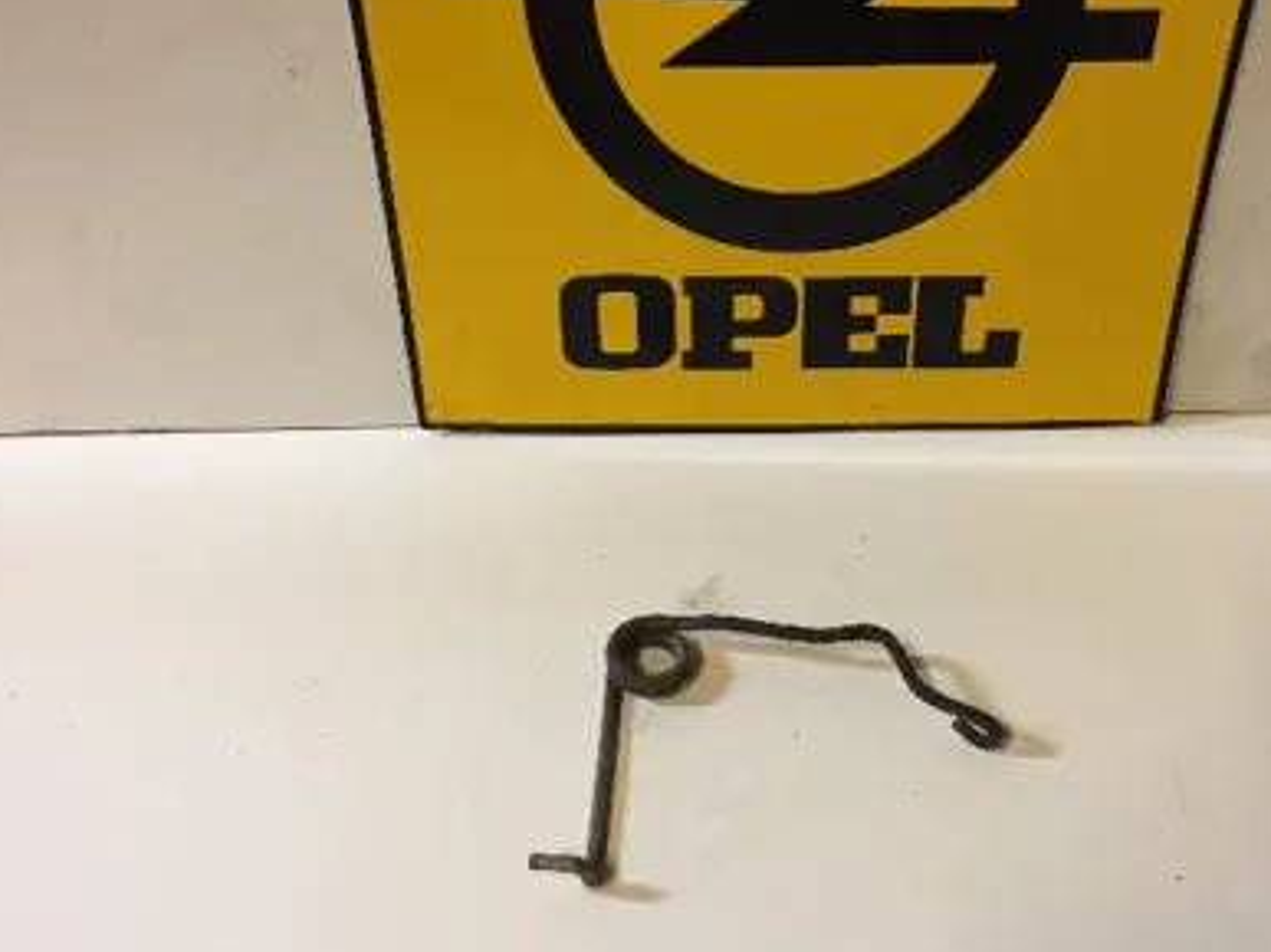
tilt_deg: -44.7
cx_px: 765
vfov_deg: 39.6
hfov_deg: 51.0
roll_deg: -3.1
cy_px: 453
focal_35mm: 36
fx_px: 1321
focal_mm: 4.15
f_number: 2.2
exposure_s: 1/33
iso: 200
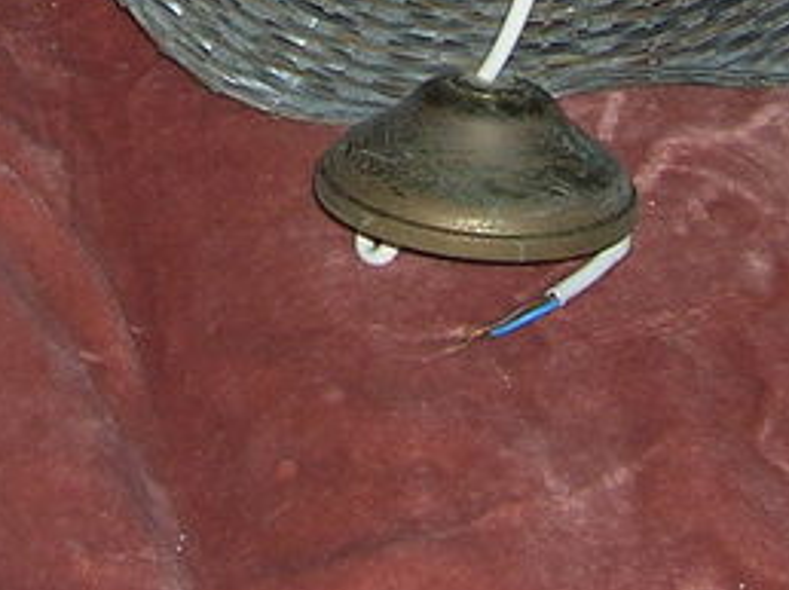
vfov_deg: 10.7
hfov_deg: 15.0
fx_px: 3006
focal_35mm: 132
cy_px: -394
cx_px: 385
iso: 50
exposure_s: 1/60.1
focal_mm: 5.7
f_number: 2.9
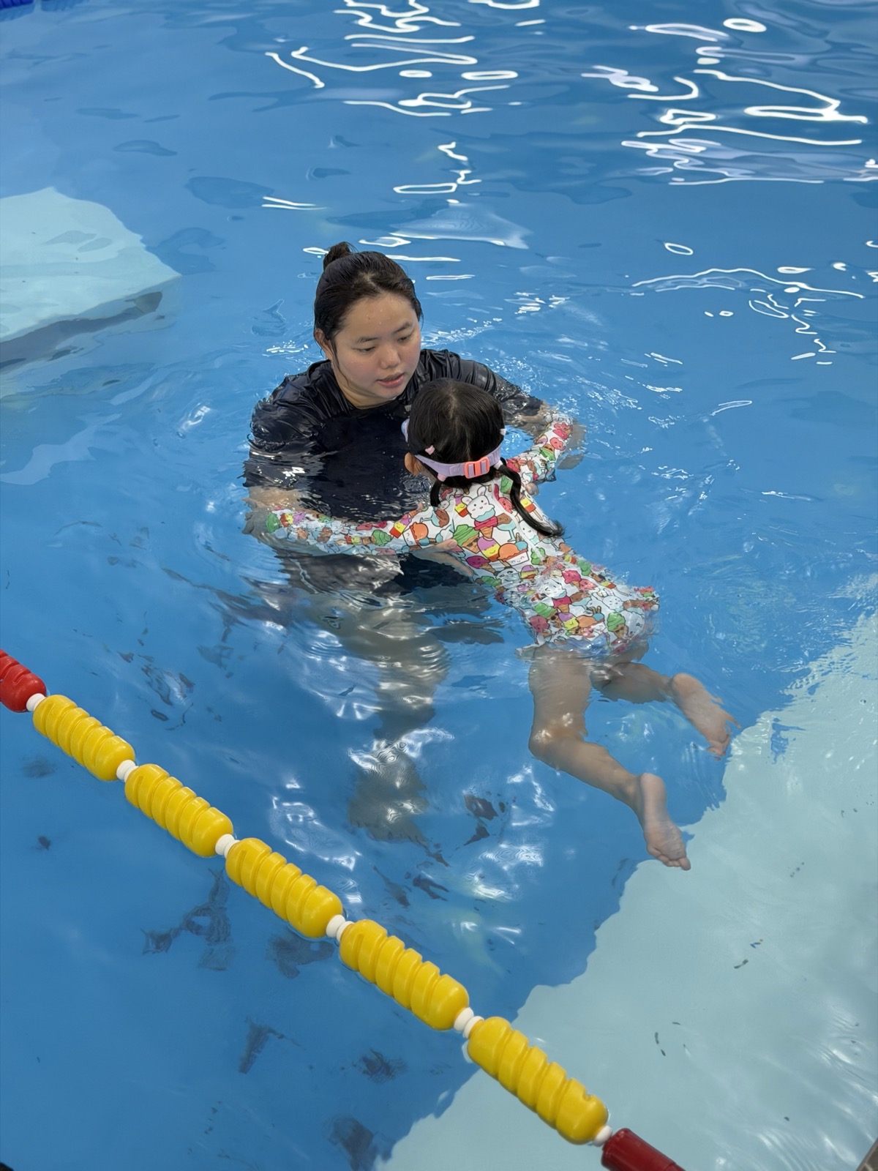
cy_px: 586
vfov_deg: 39.7
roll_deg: -1.9
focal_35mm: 48
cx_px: 439
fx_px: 1623
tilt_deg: -37.5
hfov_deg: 30.3
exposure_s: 1/100
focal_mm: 6.76
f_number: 1.78
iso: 125
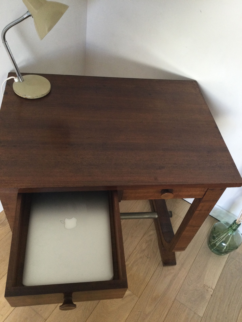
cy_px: 161
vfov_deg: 58.4
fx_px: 289
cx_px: 121
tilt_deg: -48.1
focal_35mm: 31
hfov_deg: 45.4
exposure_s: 1/33
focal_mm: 3.3
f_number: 2.4
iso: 125
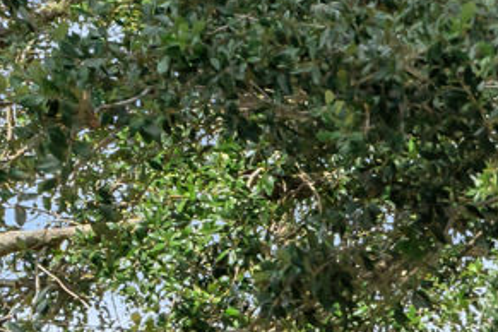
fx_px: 3278
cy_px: 946
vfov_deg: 5.5
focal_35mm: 237
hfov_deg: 6.9
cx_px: 1924
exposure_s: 1/200
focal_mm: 30
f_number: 9
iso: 200
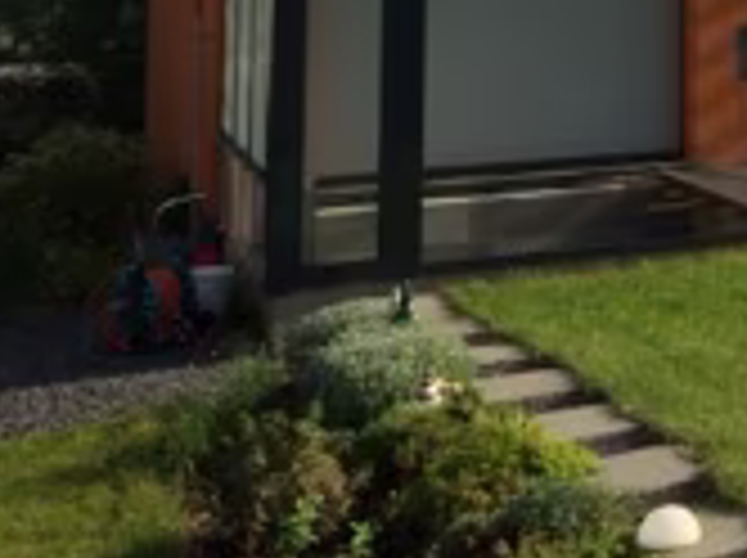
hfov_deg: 20.1
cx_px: 1044
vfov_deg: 15.9
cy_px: -207
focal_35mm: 87
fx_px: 1875
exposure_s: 1/1786
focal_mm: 4.12
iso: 40
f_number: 2.2
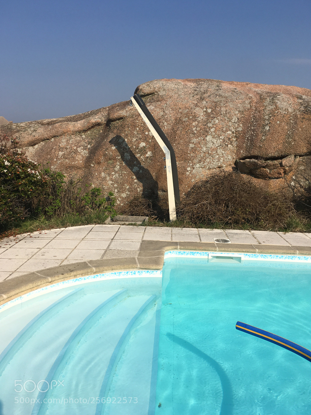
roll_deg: -1.7
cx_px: 158
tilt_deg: -11.7
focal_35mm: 30
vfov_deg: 60.0
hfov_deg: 46.8
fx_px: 359
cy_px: 207
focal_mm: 4.15
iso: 25
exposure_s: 1/2747
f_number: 2.2
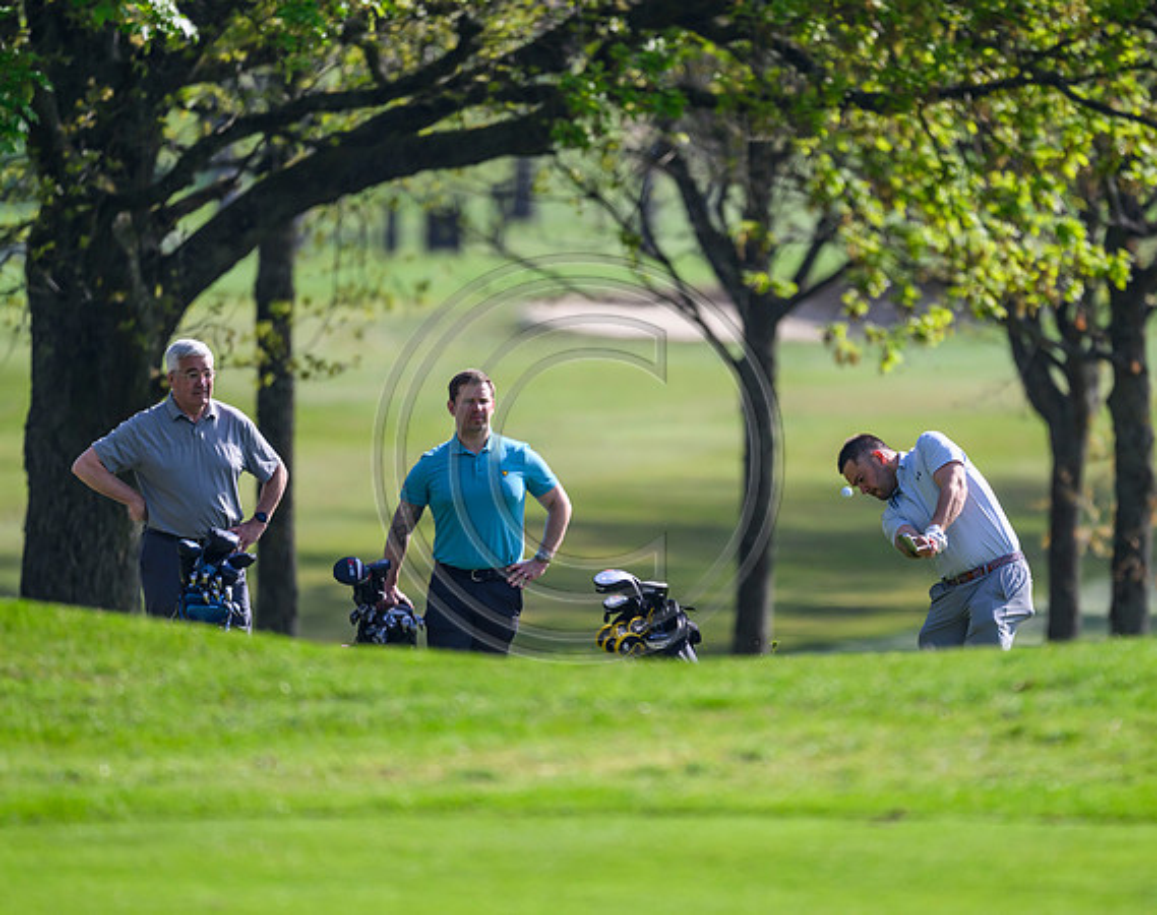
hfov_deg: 3.0
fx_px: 22240
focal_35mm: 652
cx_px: 686
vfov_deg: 2.4
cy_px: 476
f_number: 4
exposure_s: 1/3200
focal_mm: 560
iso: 500
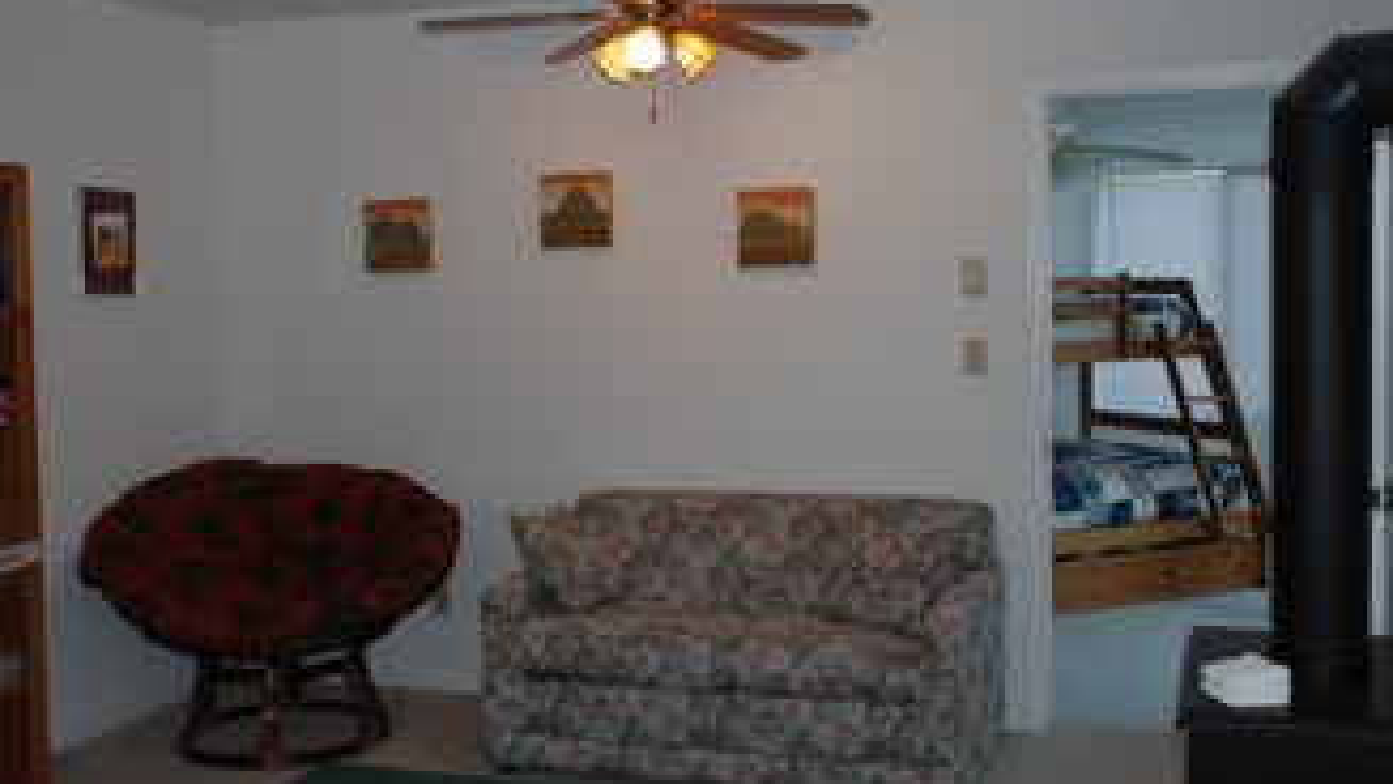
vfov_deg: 29.0
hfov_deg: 49.4
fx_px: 1515
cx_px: 654
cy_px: 369
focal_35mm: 41
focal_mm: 22
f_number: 3.8
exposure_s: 1/60
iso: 200
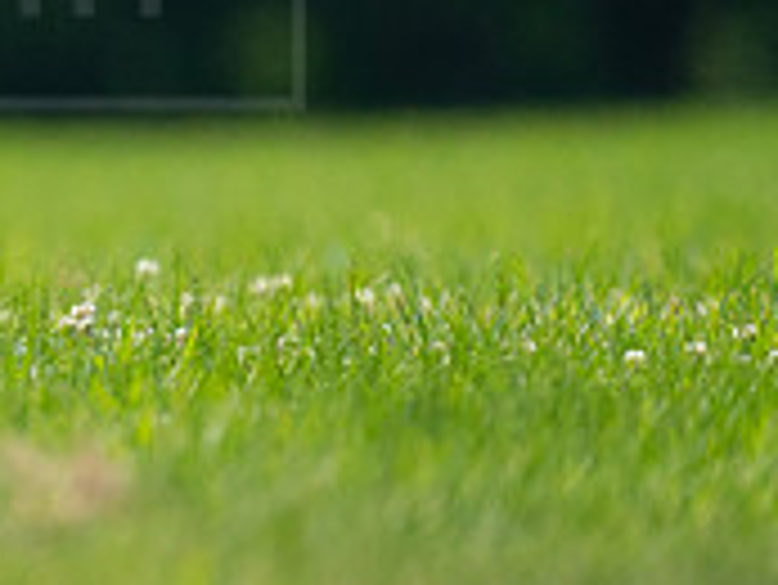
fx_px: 43475
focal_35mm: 1933
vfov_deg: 0.8
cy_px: 38
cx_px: -436
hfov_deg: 1.0
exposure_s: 1/4000
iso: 1600
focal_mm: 600
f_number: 6.3
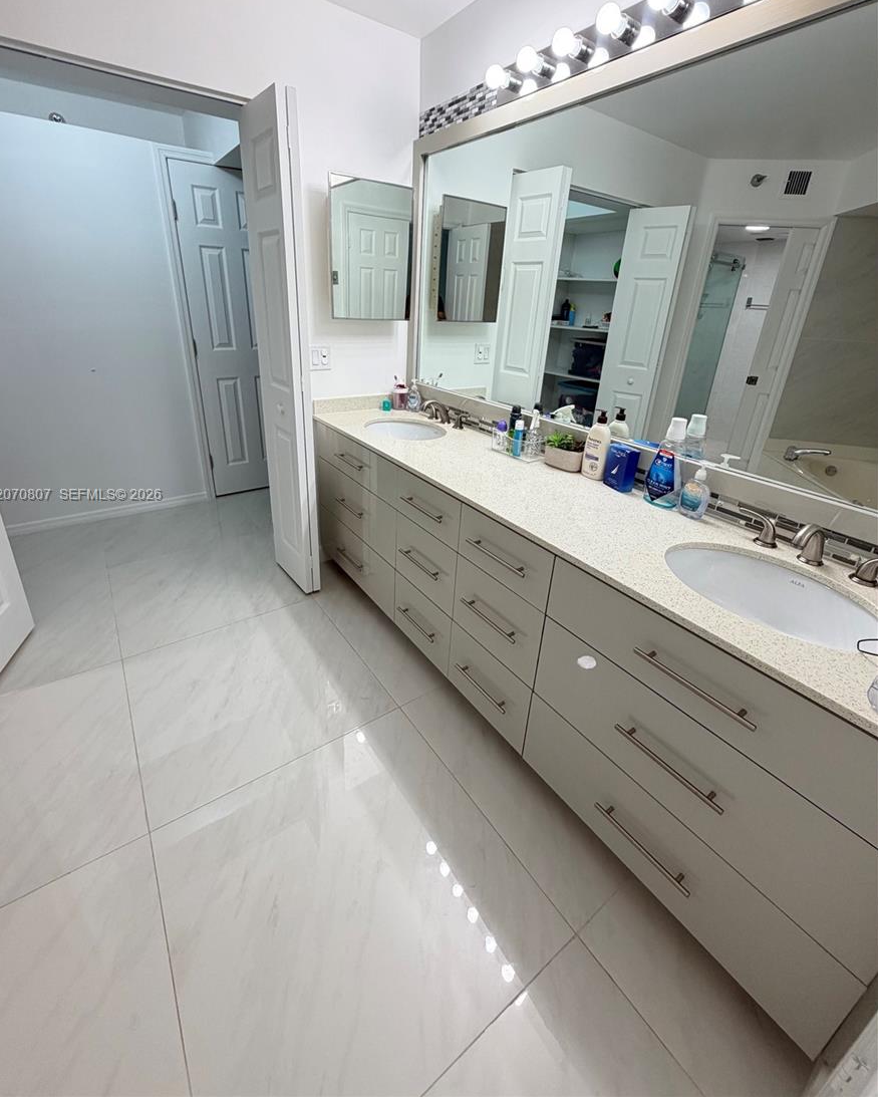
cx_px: 427
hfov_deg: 84.0
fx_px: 487
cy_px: 496
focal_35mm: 15
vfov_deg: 96.5
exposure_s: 1/120
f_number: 2.2
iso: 125
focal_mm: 2.22
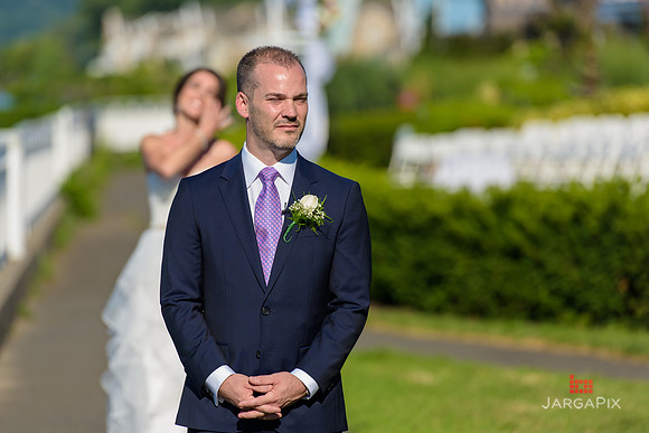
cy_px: 216
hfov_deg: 9.1
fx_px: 4066
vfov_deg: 6.1
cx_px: 283
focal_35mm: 225
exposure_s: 1/2500
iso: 200
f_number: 4
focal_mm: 200
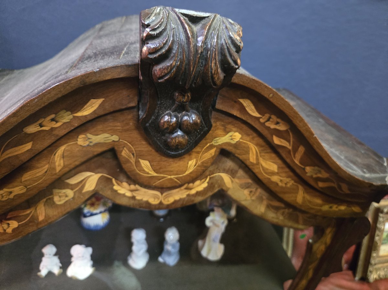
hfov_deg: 74.0
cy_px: 145
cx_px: 194
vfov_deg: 58.8
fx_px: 258
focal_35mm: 23
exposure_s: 1/33.3
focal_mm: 5.4
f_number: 1.8
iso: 1600
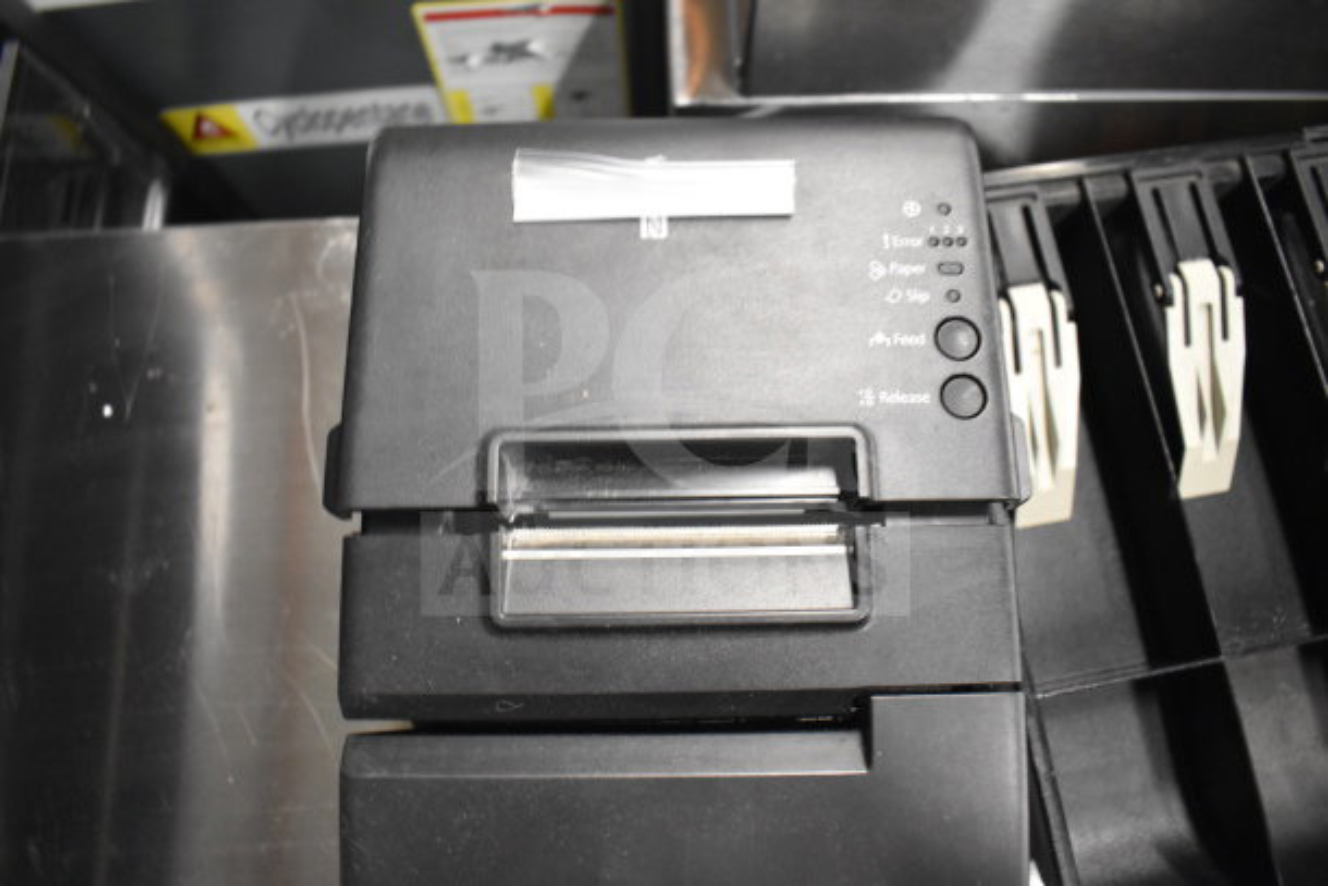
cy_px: 443
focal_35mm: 27
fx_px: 996
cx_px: 664
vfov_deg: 48.0
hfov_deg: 67.4
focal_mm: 18
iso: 2200
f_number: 3.5
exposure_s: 1/30
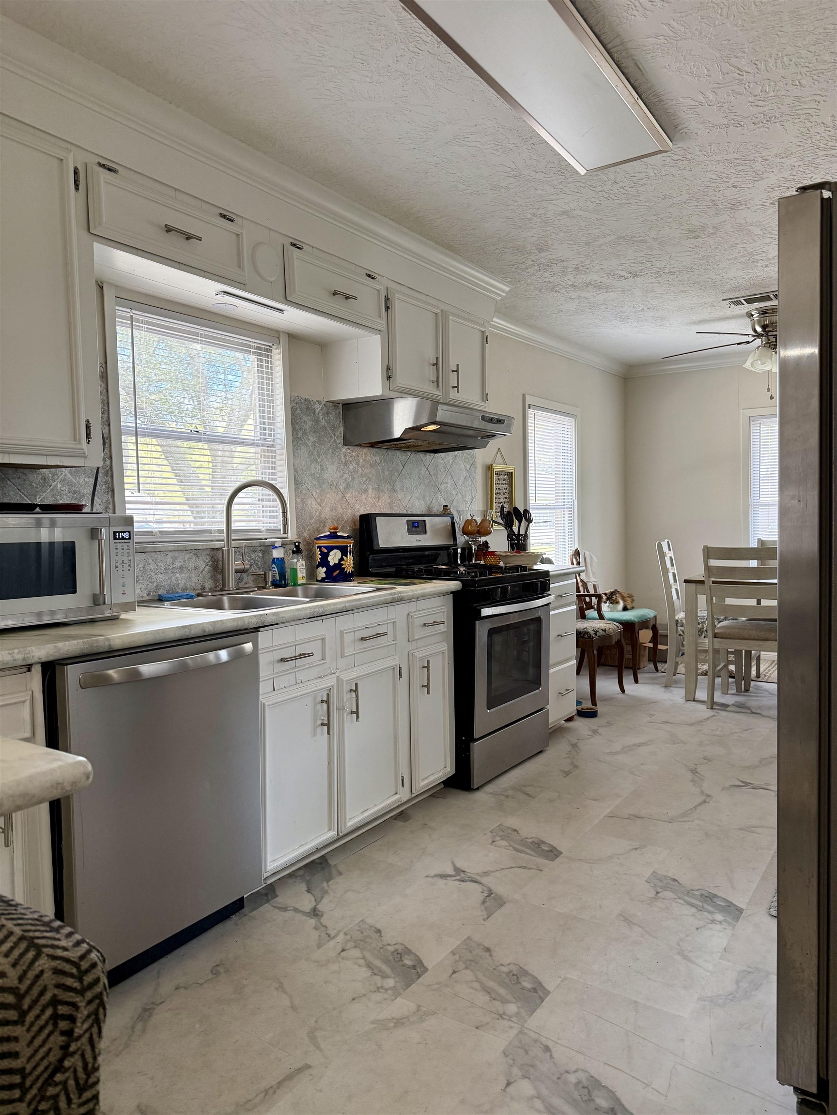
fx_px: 774
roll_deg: +0.9
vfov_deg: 71.6
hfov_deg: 56.8
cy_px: 558
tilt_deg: -2.6
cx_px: 418
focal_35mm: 24
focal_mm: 6.76
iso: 200
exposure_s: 1/77
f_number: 1.78
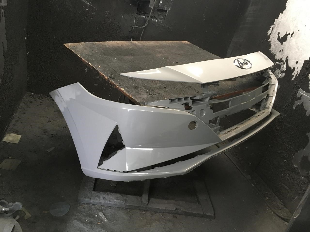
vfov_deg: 48.2
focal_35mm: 29
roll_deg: -13.5
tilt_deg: -25.0
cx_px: 155
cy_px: 116
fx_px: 260
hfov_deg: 61.7
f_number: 2.2
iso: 200
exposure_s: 1/17
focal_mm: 4.15
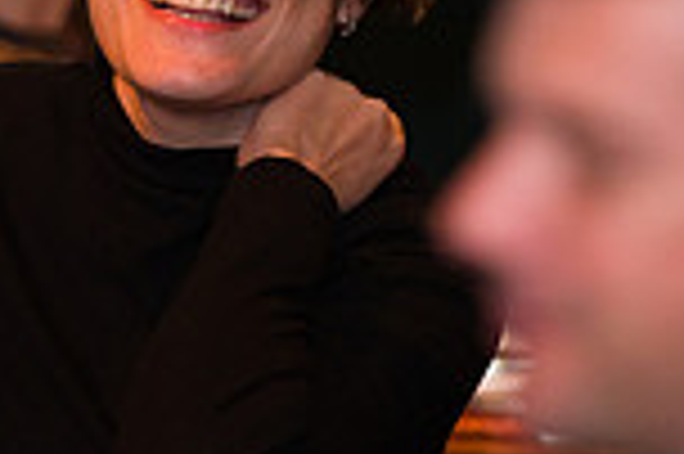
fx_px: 14443
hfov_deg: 2.7
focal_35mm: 761
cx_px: 207
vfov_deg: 1.8
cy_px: -58
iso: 1600
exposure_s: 1/125
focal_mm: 200
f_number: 3.2
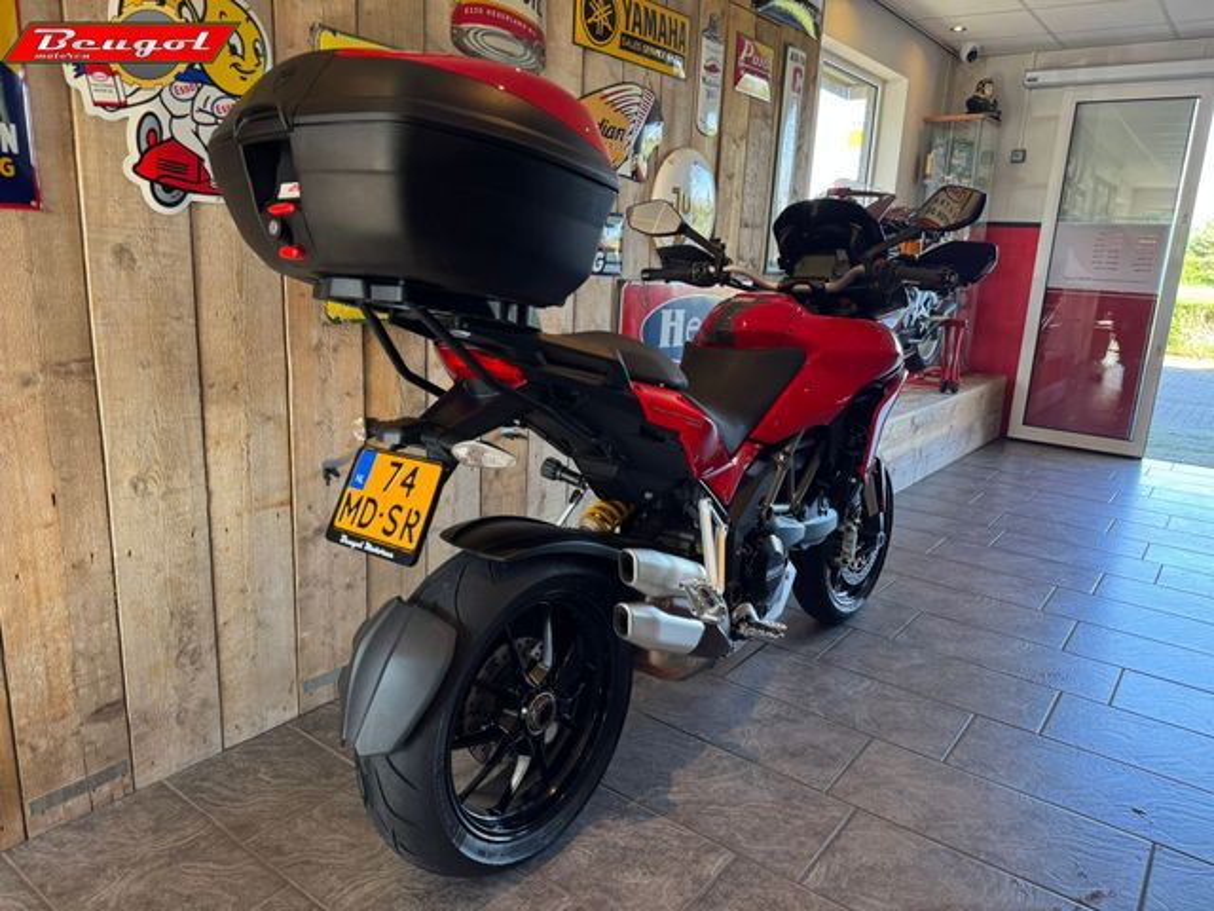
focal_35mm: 24
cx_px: 607
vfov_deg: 56.8
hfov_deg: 71.6
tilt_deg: -12.9
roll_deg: -2.0
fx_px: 842
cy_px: 456
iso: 125
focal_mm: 6.76
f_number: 1.78
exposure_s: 1/100
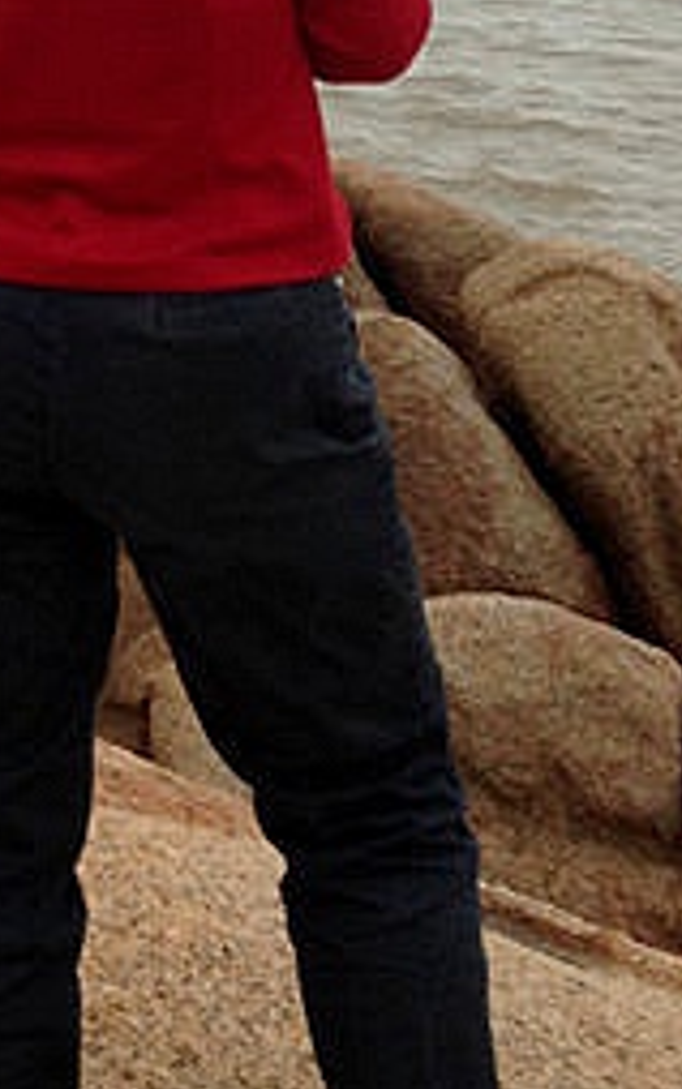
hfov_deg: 11.3
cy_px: -189
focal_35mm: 110
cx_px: -429
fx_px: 3268
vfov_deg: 18.1
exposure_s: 1/713
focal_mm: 4.12
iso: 50
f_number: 2.4
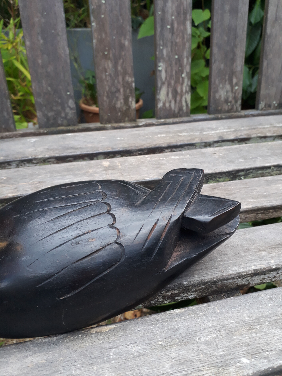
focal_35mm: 27
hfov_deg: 51.4
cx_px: 141
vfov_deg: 65.3
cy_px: 188
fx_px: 293
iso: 40
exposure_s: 1/152
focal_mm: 3.6
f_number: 1.9
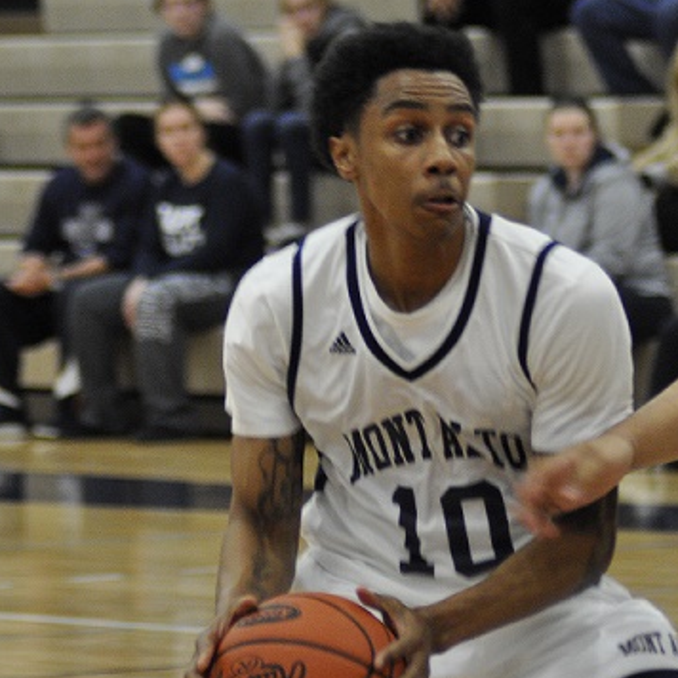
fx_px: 8597
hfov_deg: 4.5
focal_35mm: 388
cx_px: 383
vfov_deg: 4.5
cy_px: 286
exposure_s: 1/160
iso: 1600
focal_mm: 135
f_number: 4.2
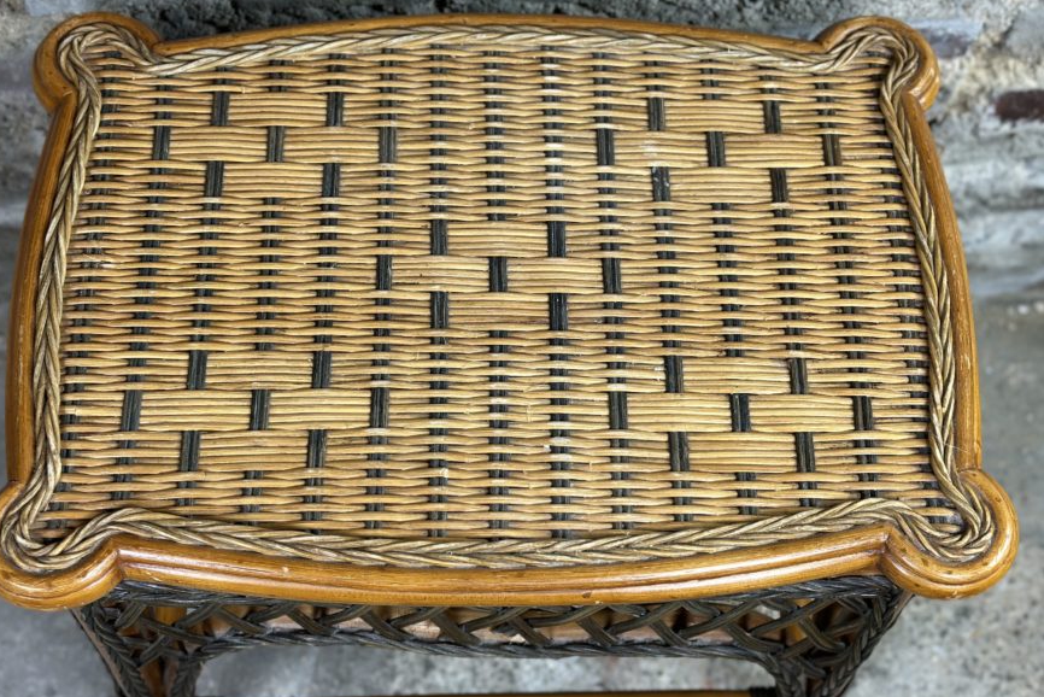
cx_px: 506
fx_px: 1711
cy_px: 318
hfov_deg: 33.9
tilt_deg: -63.5
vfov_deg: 23.0
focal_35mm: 59
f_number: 1.78
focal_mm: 6.86
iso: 80
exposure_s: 1/50
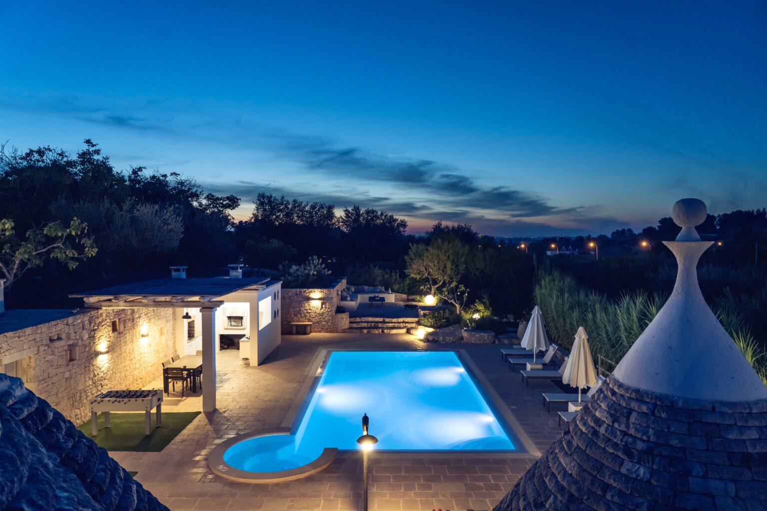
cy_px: 256
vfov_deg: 53.1
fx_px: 511
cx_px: 384
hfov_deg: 73.7
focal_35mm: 24
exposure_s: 1/13
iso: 2000
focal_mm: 24
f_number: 6.3
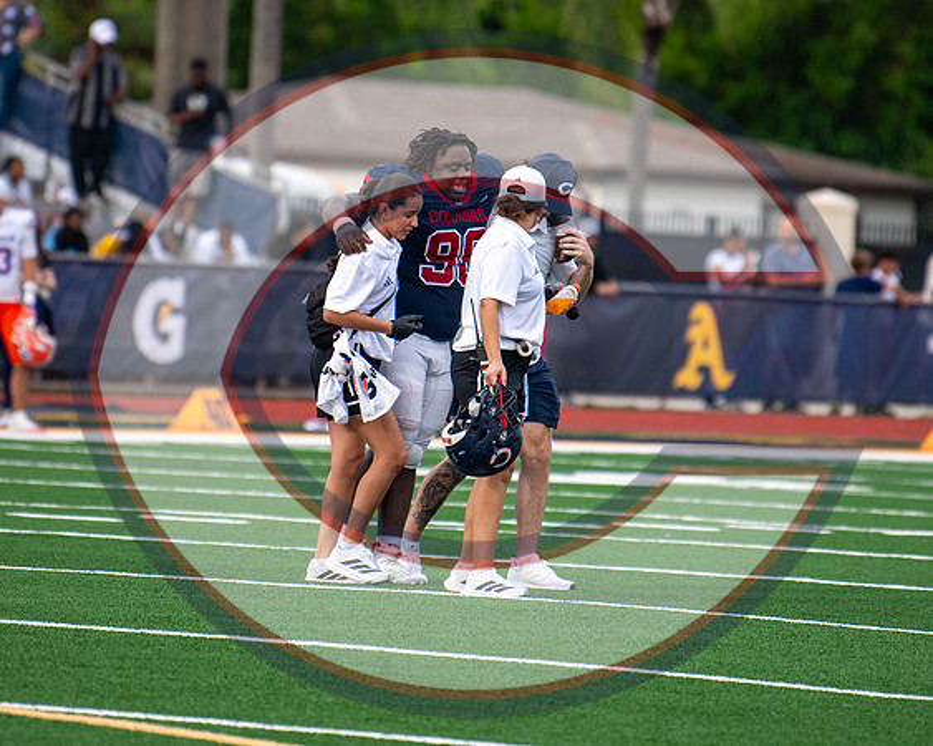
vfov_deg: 3.6
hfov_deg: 4.5
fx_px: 12002
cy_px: 267
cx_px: 447
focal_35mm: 435
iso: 220
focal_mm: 200
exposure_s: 1/1000
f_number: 2.8
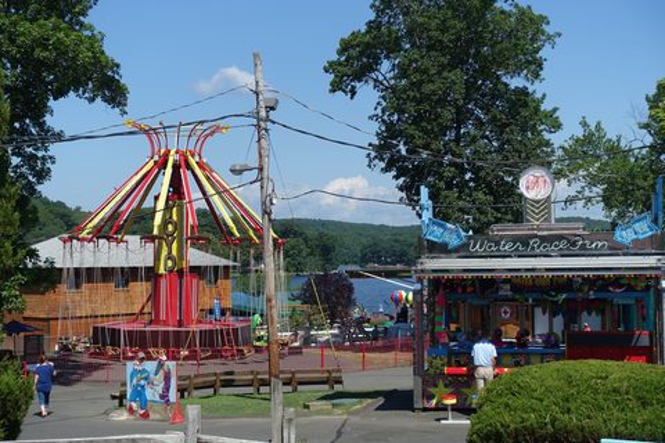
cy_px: 222
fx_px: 1016
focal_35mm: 55
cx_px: 332
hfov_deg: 36.2
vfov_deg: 24.6
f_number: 4
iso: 125
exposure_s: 1/160
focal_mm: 20.25
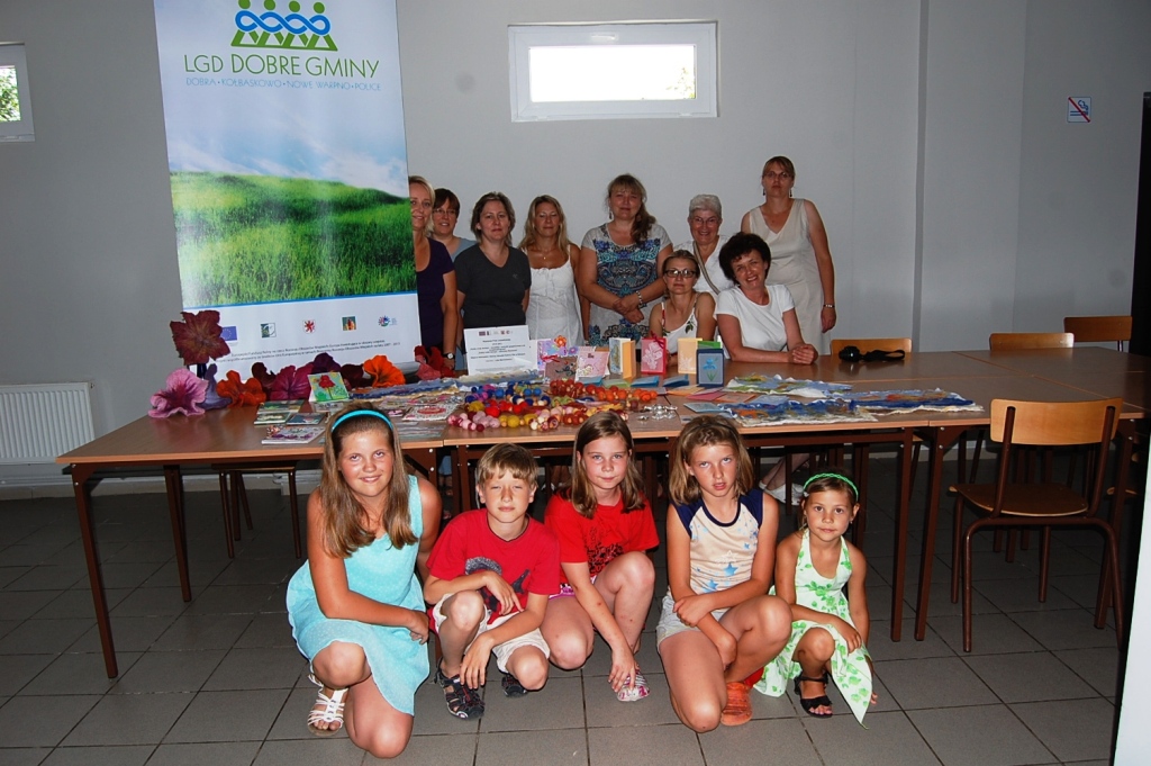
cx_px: 576
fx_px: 863
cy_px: 383
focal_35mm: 27
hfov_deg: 67.4
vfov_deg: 47.9
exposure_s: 1/125
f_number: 5.6
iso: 200
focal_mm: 18
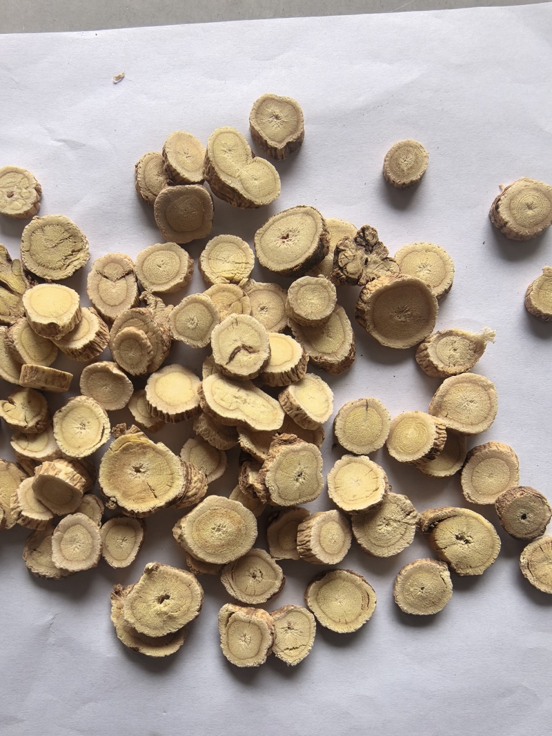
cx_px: 276
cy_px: 368
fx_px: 574
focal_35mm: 27
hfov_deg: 51.3
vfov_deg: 65.3
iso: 200
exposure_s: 1/100
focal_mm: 1.95
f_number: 2.2
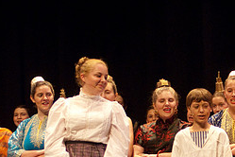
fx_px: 868
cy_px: 152
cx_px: 238
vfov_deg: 10.2
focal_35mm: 133
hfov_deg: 15.1
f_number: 2.8
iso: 1000
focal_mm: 38
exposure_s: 1/125
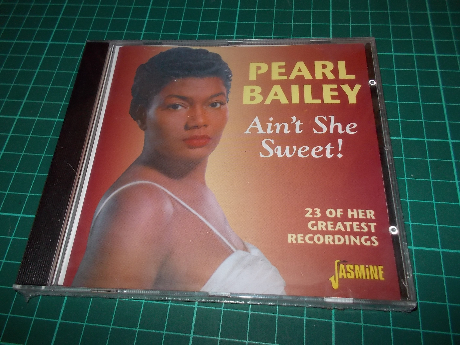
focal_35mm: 29
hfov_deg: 61.7
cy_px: 172
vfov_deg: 48.2
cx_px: 230
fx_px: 385
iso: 200
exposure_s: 1/30
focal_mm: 4.1
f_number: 3.3
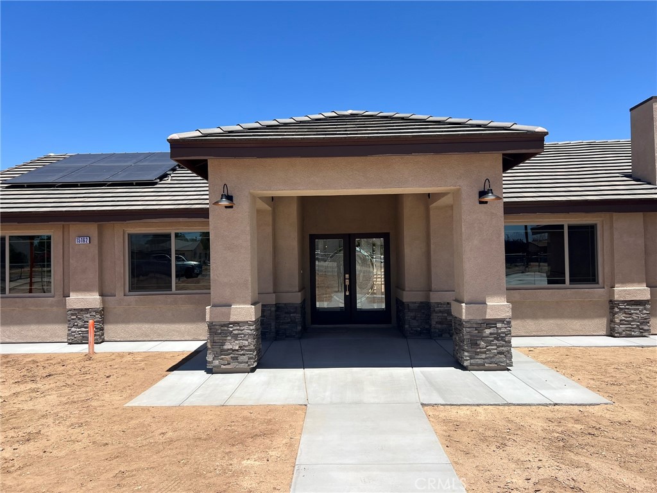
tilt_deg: +1.3
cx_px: 328
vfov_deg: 53.1
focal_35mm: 26
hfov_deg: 67.3
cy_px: 246
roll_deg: +1.3
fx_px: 493
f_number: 1.5
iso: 50
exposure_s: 1/4444
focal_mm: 5.7
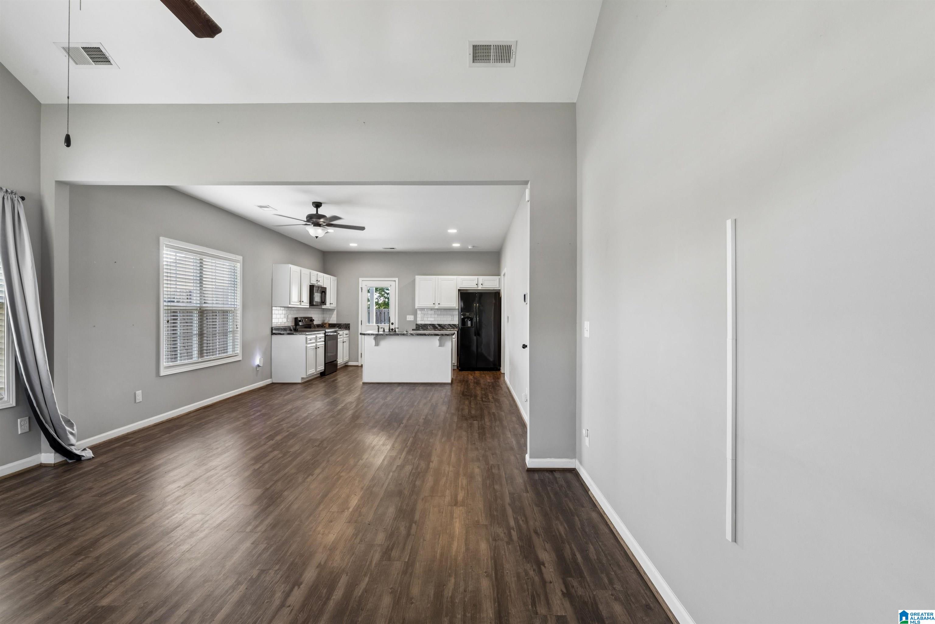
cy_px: 312
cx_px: 468
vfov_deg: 73.7
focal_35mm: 16
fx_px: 416
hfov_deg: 96.7
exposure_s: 1/3.33
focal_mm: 16
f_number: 13
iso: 400
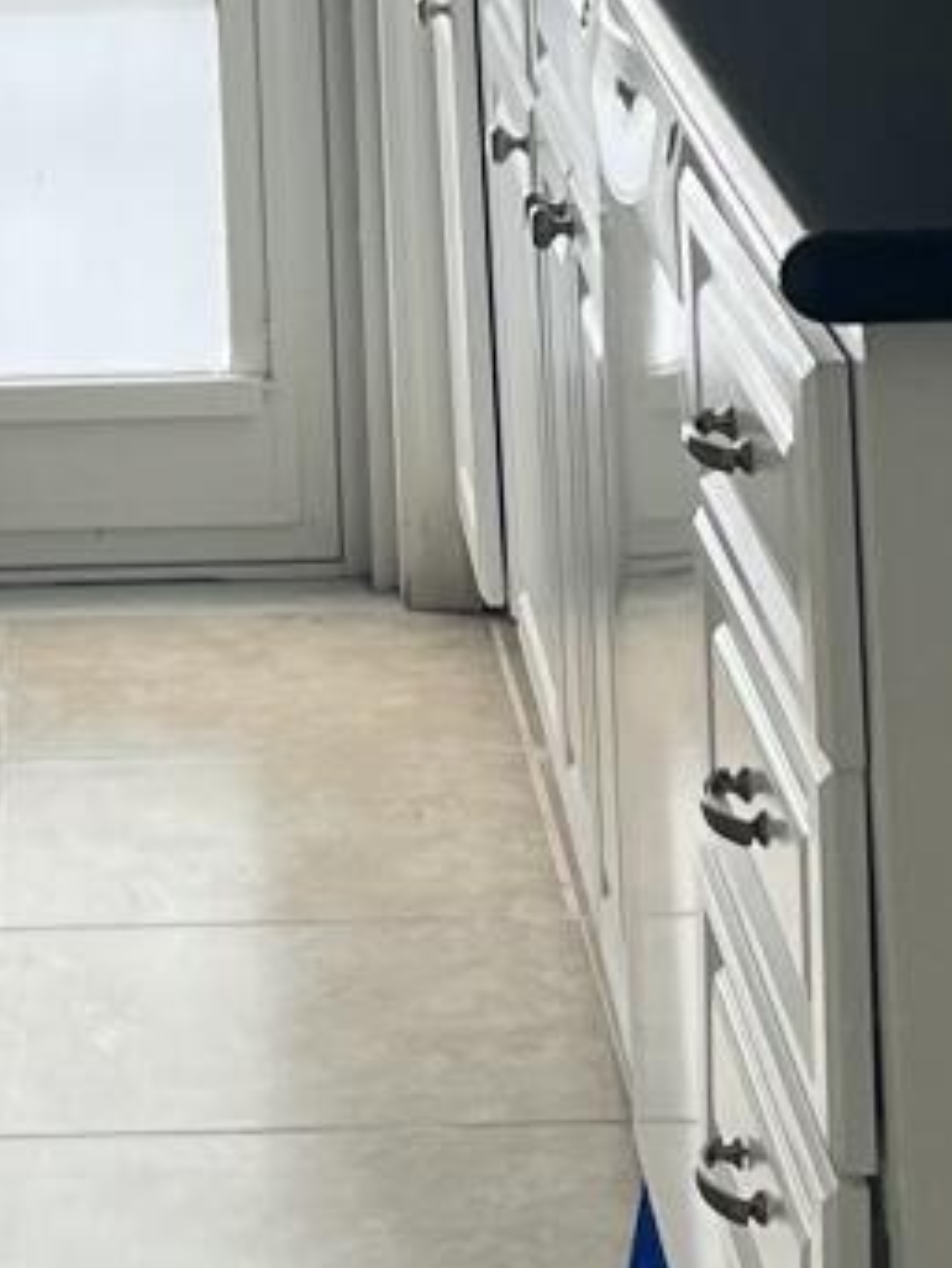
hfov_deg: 9.6
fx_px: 5567
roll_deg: +2.6
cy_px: -690
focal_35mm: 152
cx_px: -189
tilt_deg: -3.1
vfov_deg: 12.3
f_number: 1.6
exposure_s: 1/122
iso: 80
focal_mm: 5.1
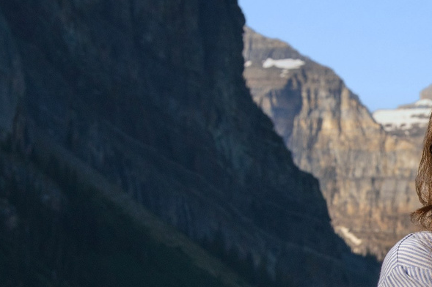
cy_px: 295
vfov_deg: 7.8
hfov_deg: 11.5
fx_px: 2087
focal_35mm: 174
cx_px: 590
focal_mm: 40
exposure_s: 1/1000
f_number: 8
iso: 320
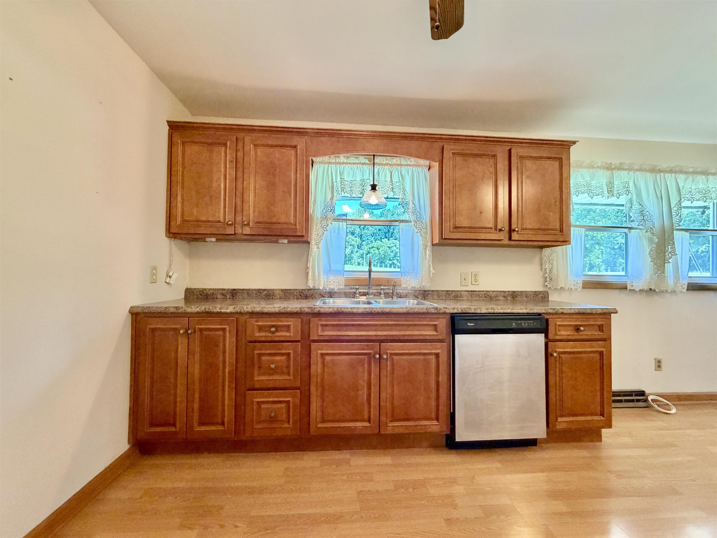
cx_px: 358
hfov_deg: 102.1
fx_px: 290
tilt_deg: +1.8
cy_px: 269
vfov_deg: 85.7
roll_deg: -0.5
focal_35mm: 14
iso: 400
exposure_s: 1/60
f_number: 2.2
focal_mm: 2.22
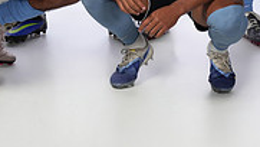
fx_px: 1255
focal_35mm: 182
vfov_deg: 6.5
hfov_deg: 11.8
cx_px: 75
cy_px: -148
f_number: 8
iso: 800
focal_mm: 70
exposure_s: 1/250
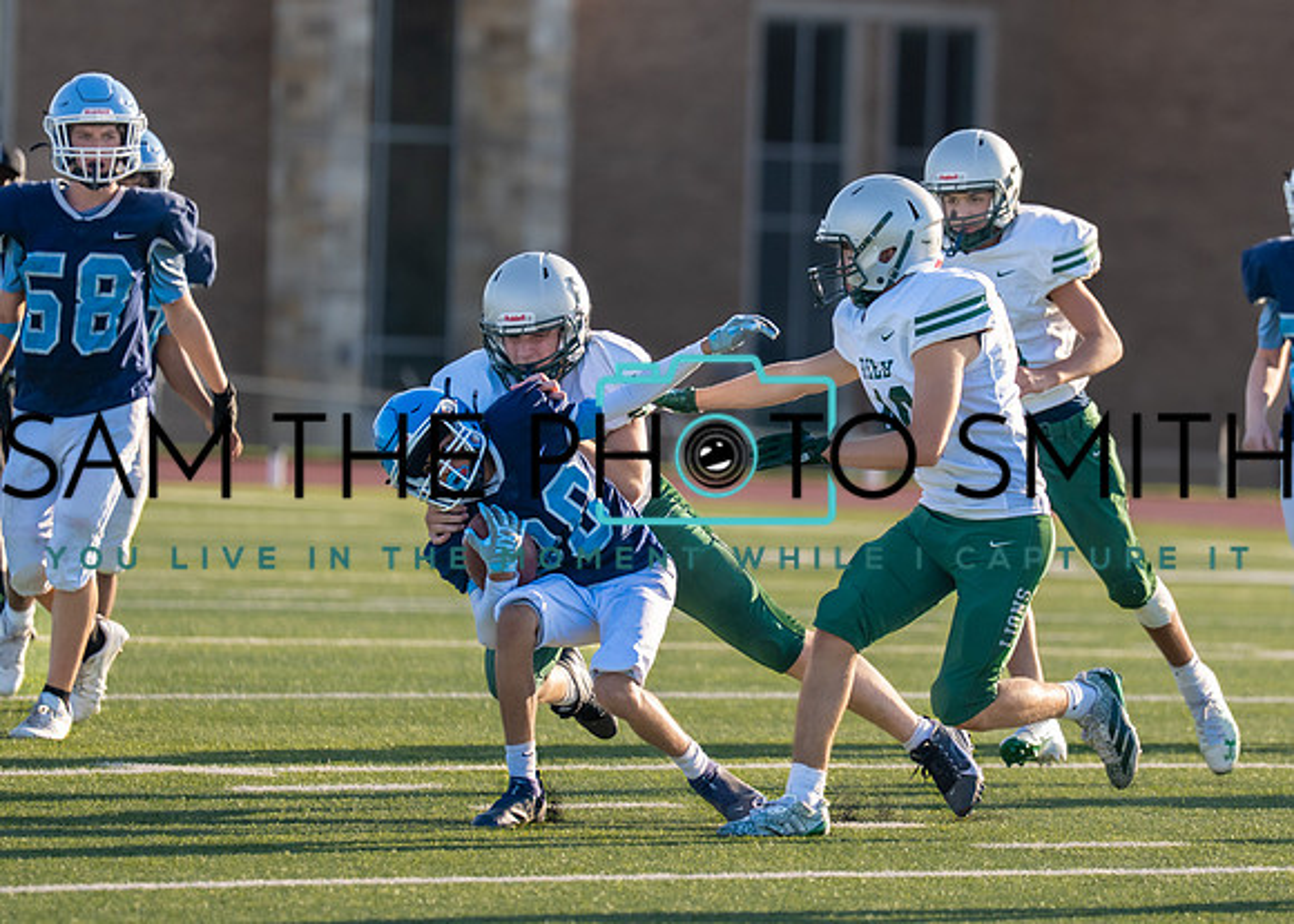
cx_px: 941
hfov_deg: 5.6
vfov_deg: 4.0
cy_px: 375
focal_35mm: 358
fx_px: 13160
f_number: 2.8
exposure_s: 1/3200
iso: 320
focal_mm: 188
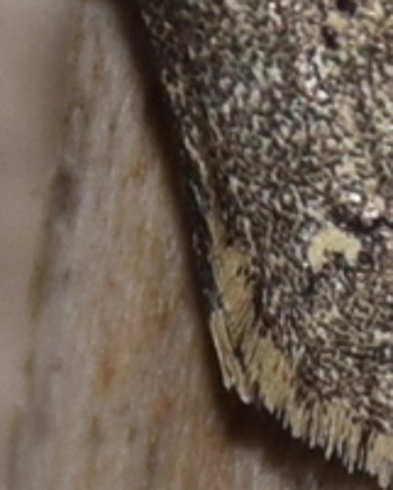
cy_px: -61
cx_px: 216
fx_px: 13671
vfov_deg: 2.1
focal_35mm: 941
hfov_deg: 1.6
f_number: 9
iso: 100
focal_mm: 140
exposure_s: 1/160
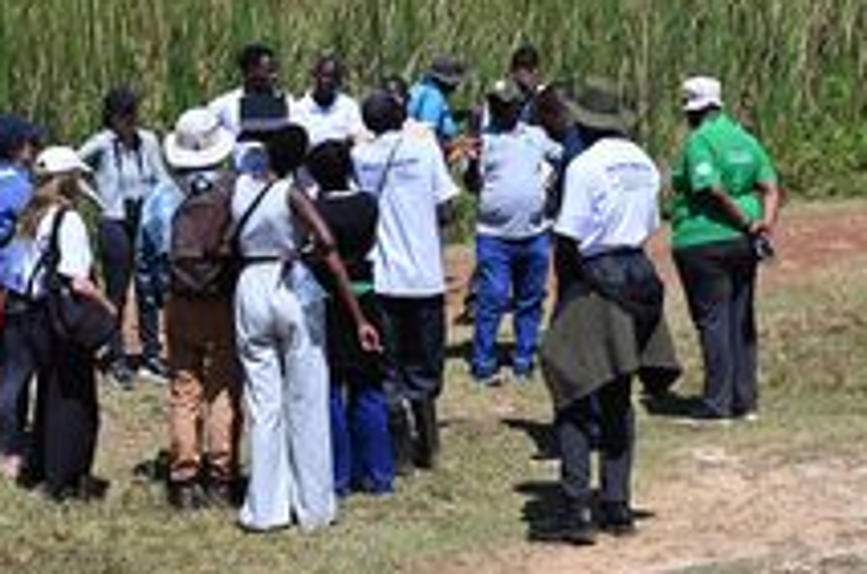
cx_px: 328
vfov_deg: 13.0
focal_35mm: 105
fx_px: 2523
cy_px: 189
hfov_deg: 19.5
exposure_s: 1/400
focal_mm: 50
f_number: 7.1
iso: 100
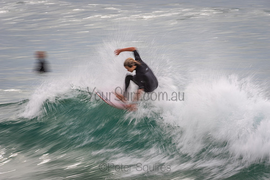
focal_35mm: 500
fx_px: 3751
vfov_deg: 2.8
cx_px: 135
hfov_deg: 4.1
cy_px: 90
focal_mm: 500
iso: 64
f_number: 16
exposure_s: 1/20
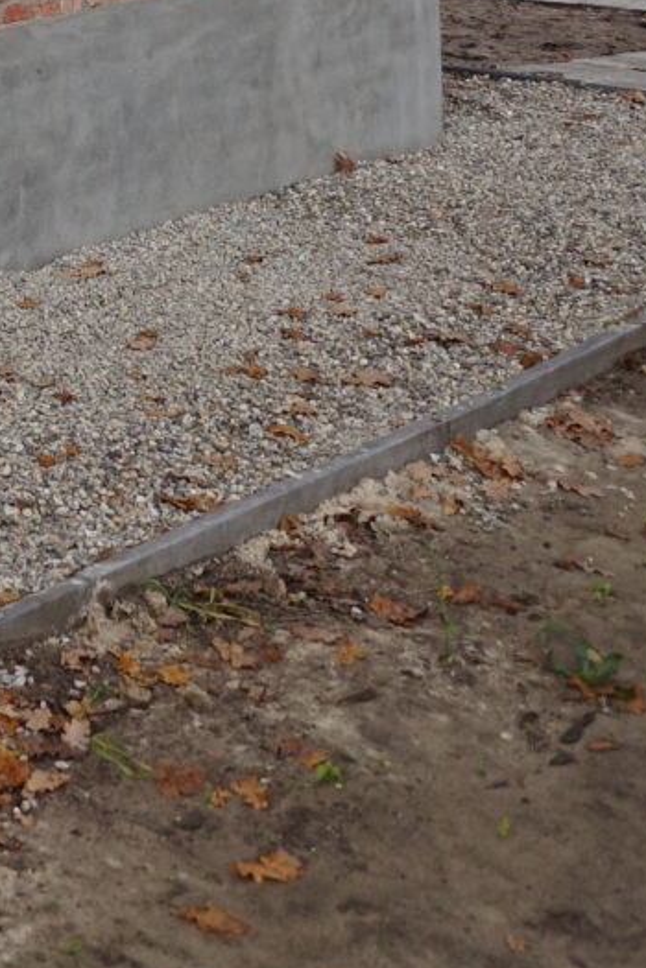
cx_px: -883
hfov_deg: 13.3
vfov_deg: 21.9
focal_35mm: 78
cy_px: -459
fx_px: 2099
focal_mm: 16
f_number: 2.8
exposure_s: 1/1000
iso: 100
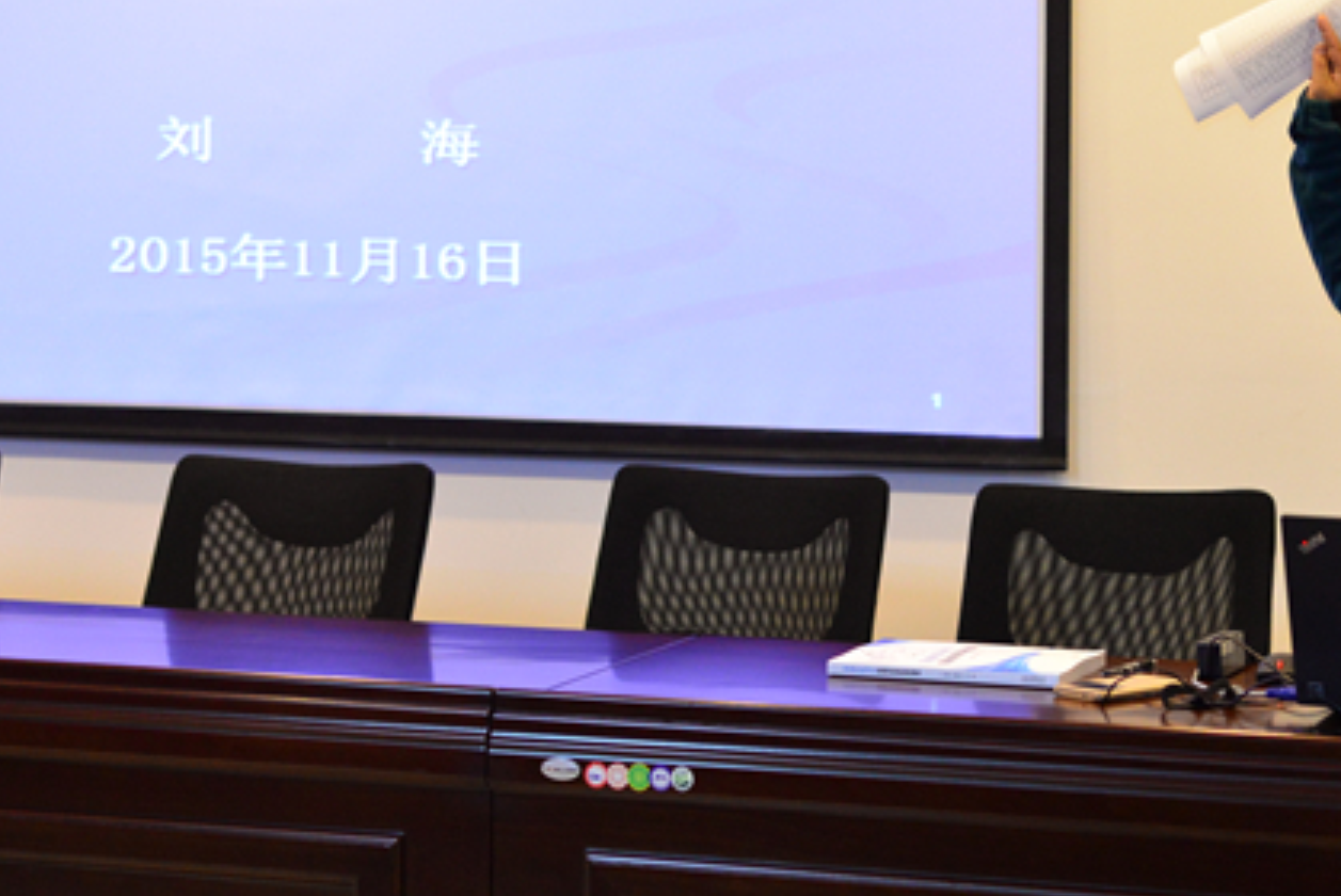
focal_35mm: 93
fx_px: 3467
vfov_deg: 14.6
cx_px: 739
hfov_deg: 21.9
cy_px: 173
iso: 2000
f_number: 2.8
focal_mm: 50
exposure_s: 1/125
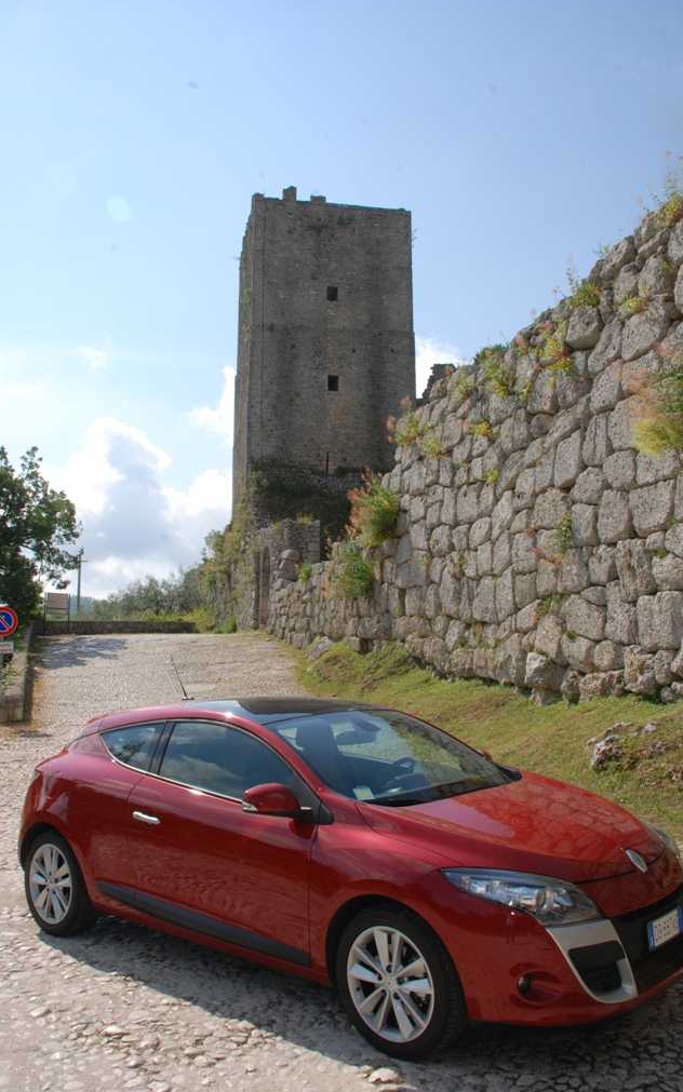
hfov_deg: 40.6
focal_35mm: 31
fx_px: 923
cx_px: 344
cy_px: 547
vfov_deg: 61.2
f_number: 14
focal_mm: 20
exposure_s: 1/60
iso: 100
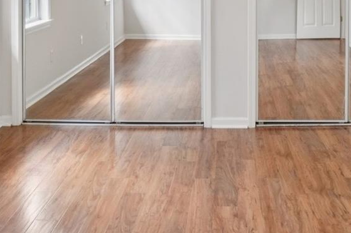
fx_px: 536
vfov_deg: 23.2
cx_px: 228
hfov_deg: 36.0
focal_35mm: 55
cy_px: -18
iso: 400
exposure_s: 1/13
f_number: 8
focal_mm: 10
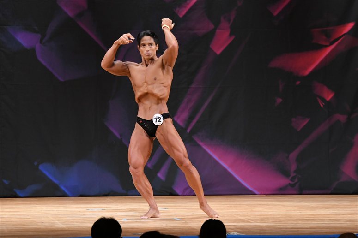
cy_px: 119
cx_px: 179
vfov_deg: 5.4
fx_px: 2535
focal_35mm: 255
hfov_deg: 8.1
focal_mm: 170
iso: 3200
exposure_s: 1/400
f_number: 5.6
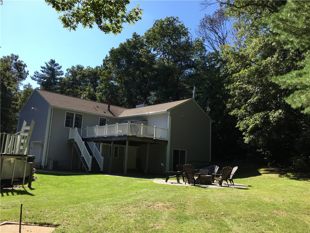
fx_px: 260
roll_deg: -2.5
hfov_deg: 61.7
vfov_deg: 48.2
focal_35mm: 29
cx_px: 155
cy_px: 116
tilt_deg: +11.2
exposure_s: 1/974
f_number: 2.2
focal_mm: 4.15
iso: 25
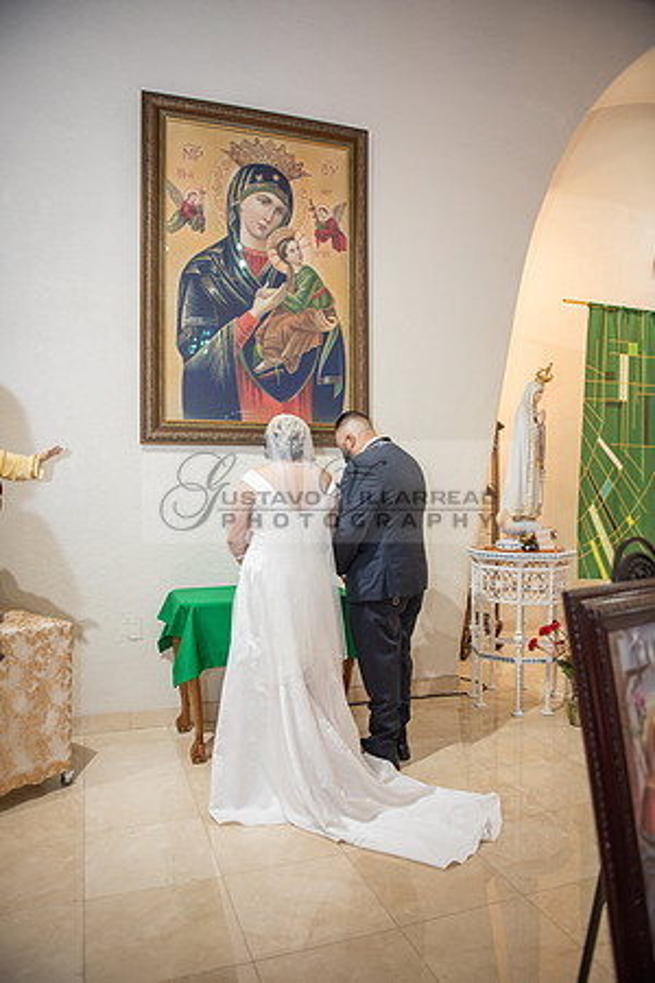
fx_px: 655
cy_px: 492
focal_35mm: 24
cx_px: 328
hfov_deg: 53.1
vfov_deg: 73.7
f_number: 2.8
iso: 1000
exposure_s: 1/160
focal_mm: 24
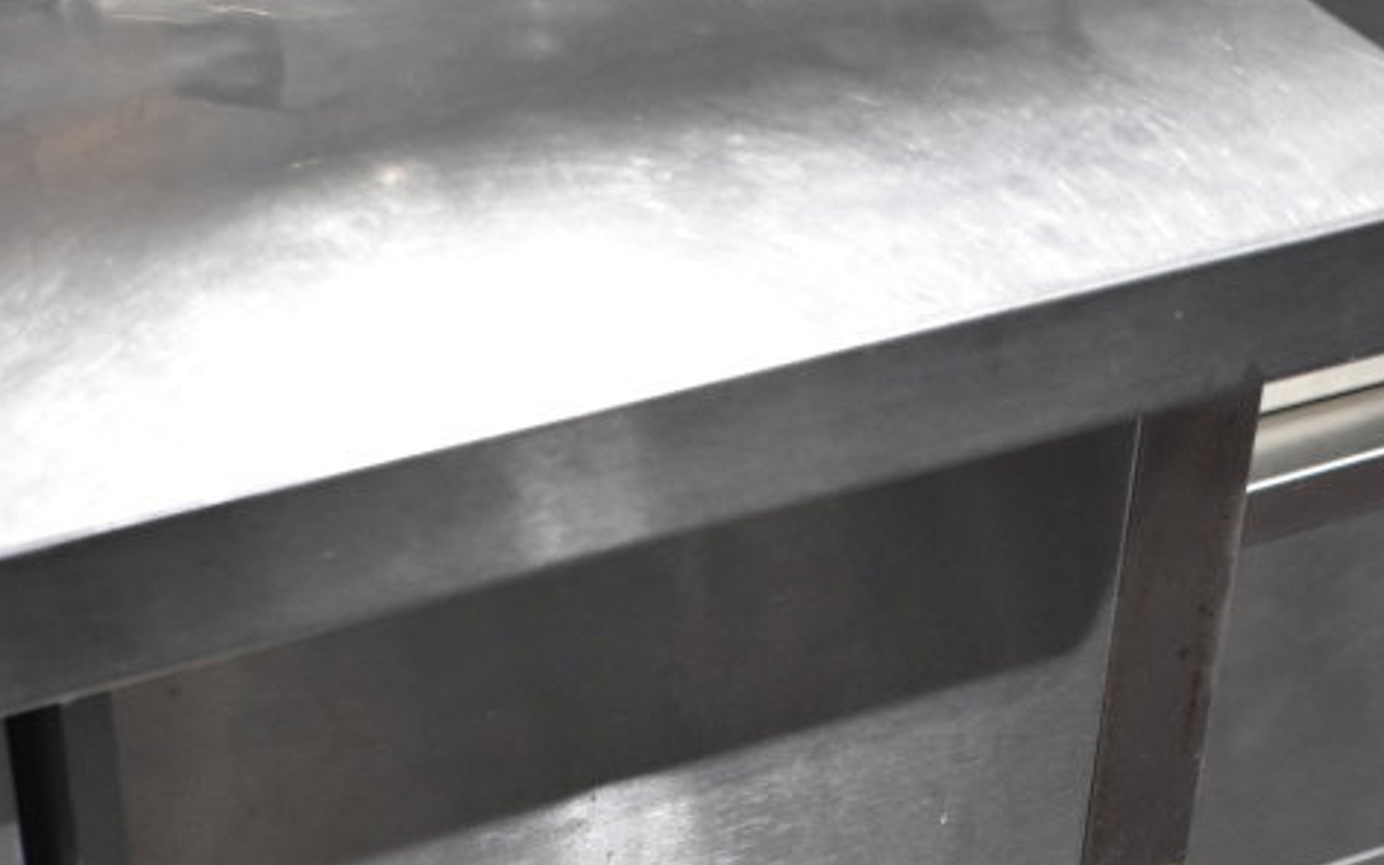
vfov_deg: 14.9
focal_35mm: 83
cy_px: 1204
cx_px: 607
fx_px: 3131
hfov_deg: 24.9
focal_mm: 28
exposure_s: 1/50
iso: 2000
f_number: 4.2
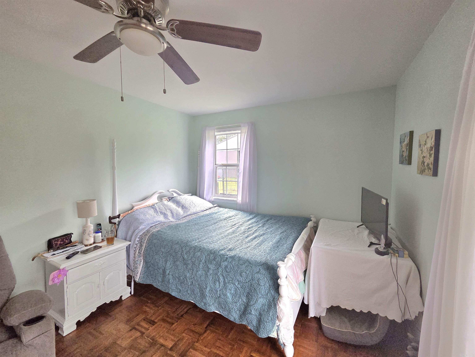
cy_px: 178
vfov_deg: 89.9
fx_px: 178
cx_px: 238
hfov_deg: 106.2
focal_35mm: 13
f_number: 2.2
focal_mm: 2.2
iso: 500
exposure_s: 1/244
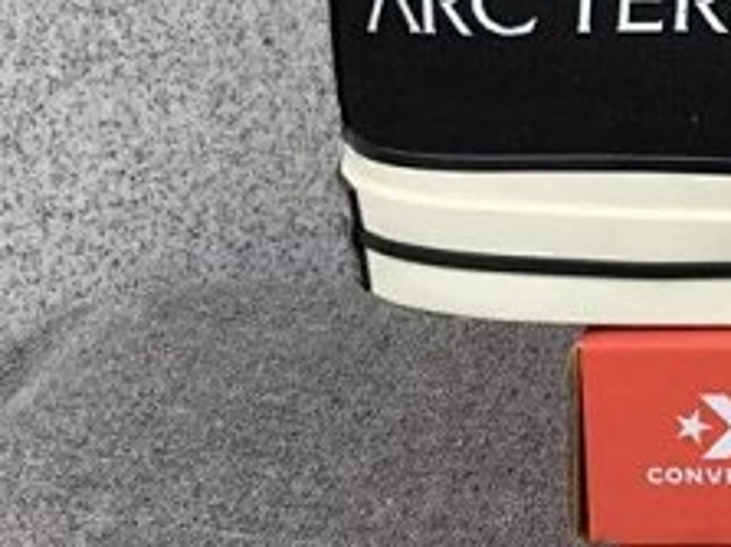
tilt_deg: -17.7
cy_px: 147
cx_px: 1026
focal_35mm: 89
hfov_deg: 19.7
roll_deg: -0.5
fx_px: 1878
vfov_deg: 16.5
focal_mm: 3.3
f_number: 2.4
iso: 40
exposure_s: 1/100
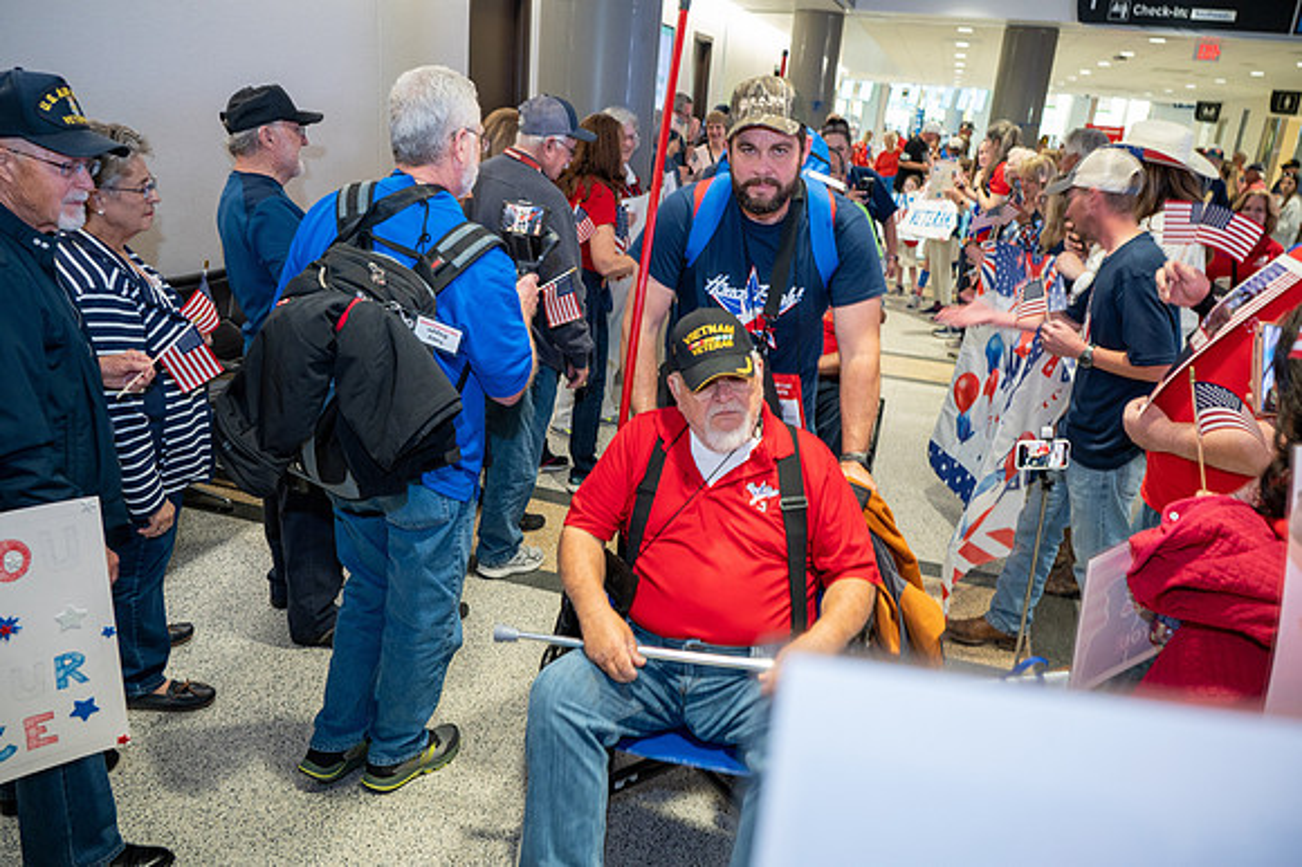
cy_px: 434
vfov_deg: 47.1
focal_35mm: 28
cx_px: 651
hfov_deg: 66.4
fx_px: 994
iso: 1400
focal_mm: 27.5
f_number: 4.5
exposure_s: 1/40
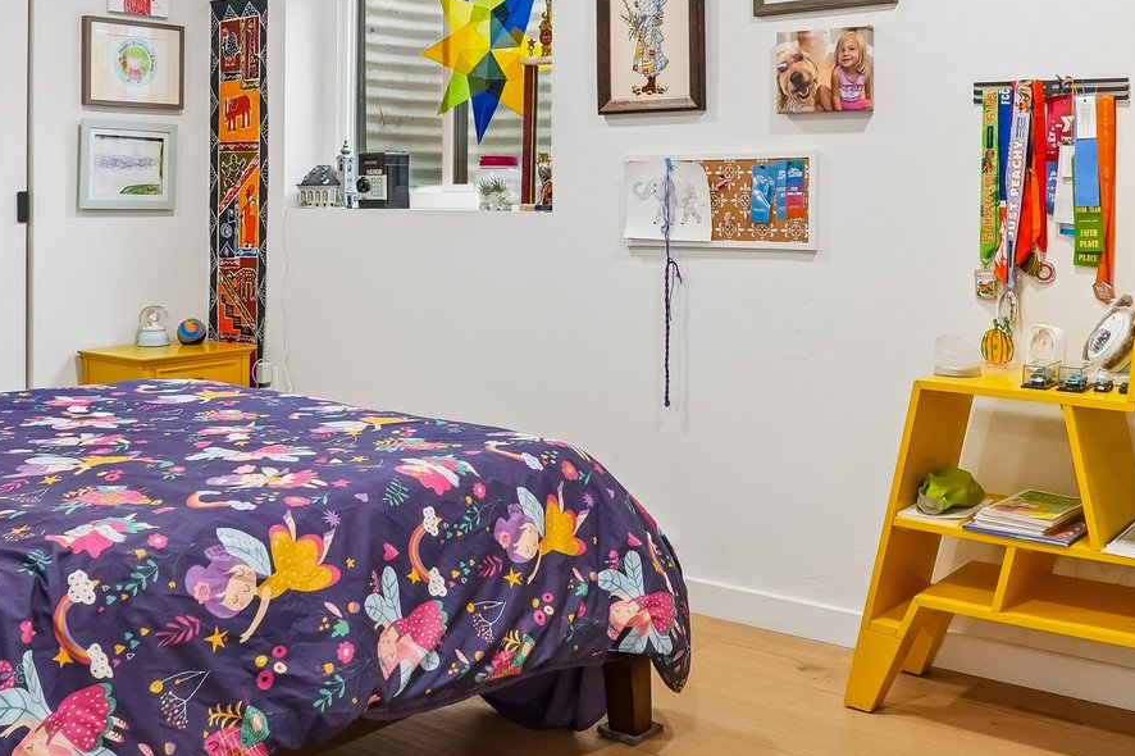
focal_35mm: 38
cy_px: 220
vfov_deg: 34.4
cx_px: 649
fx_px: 1202
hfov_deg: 50.4
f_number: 8
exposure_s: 1/20
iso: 500
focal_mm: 11
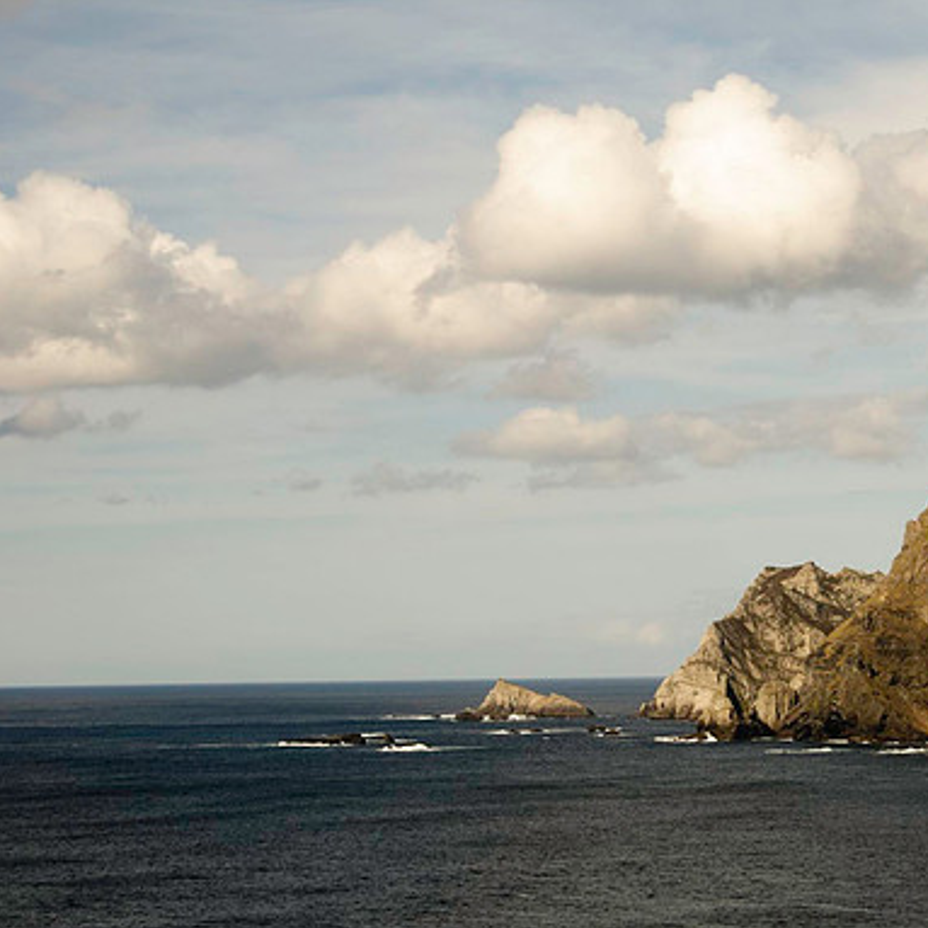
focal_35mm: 108
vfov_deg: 16.1
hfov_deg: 16.0
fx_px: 3276
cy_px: 464
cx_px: 698
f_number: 5.6
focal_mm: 56
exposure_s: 1/1600
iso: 250
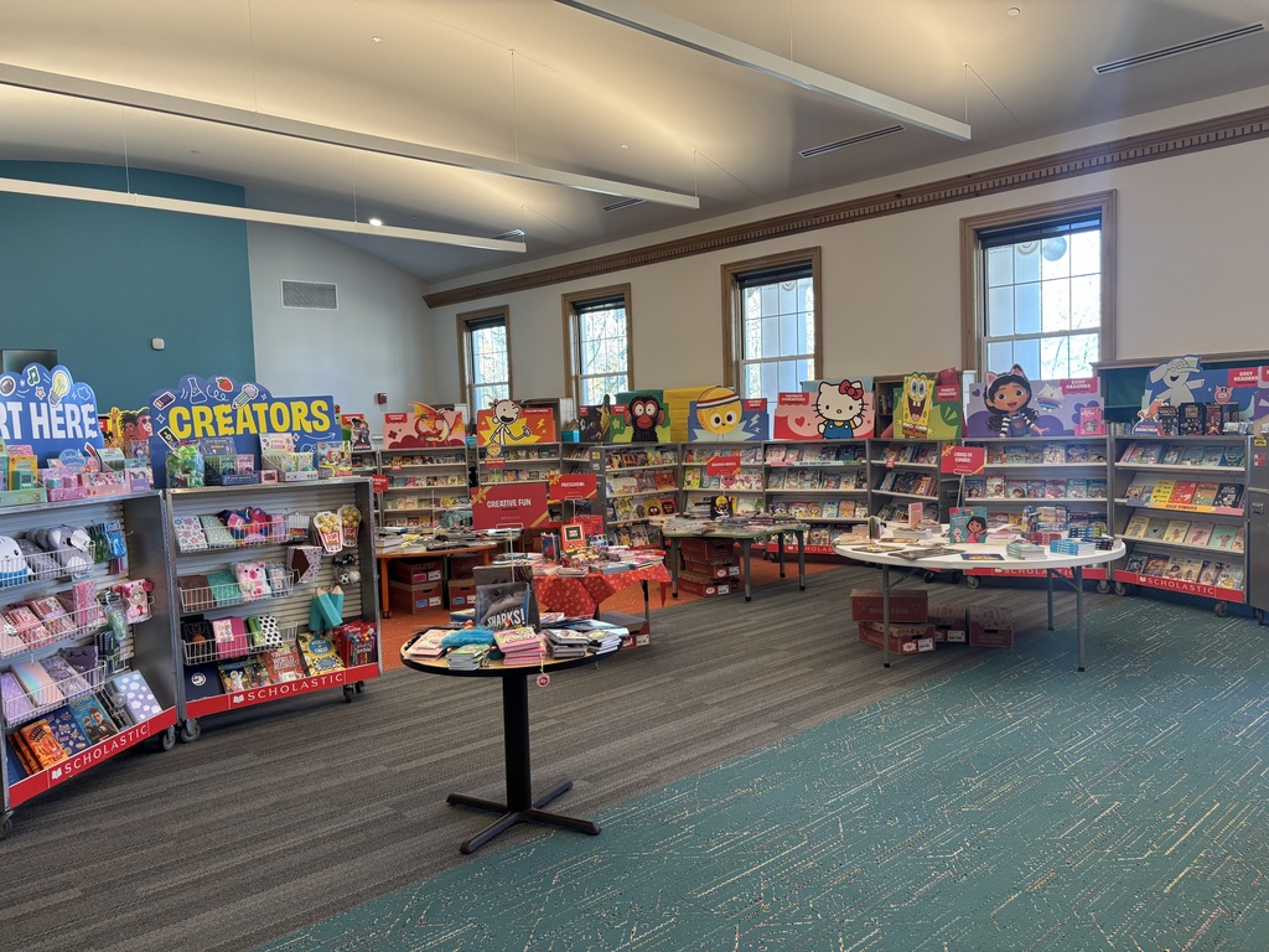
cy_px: 476
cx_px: 634
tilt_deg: -3.5
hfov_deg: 67.3
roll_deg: +1.4
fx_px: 953
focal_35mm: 26
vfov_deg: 53.1
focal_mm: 5.96
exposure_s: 1/60
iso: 100
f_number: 1.6
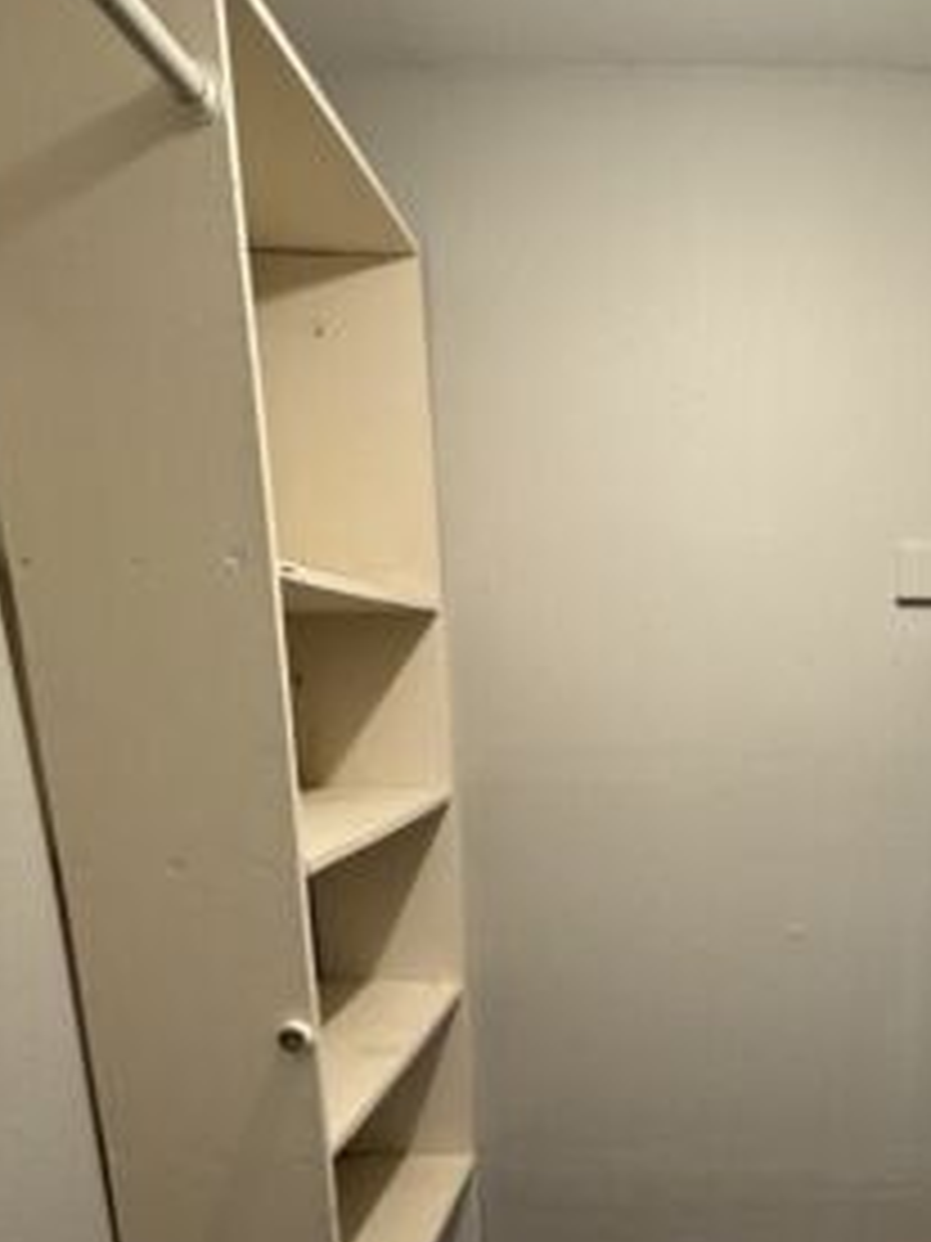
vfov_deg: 61.7
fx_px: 968
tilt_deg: -13.6
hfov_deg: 49.2
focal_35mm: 27
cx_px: 706
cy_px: 929
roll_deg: -0.4
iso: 250
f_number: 2.2
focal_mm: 2.22
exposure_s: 1/60
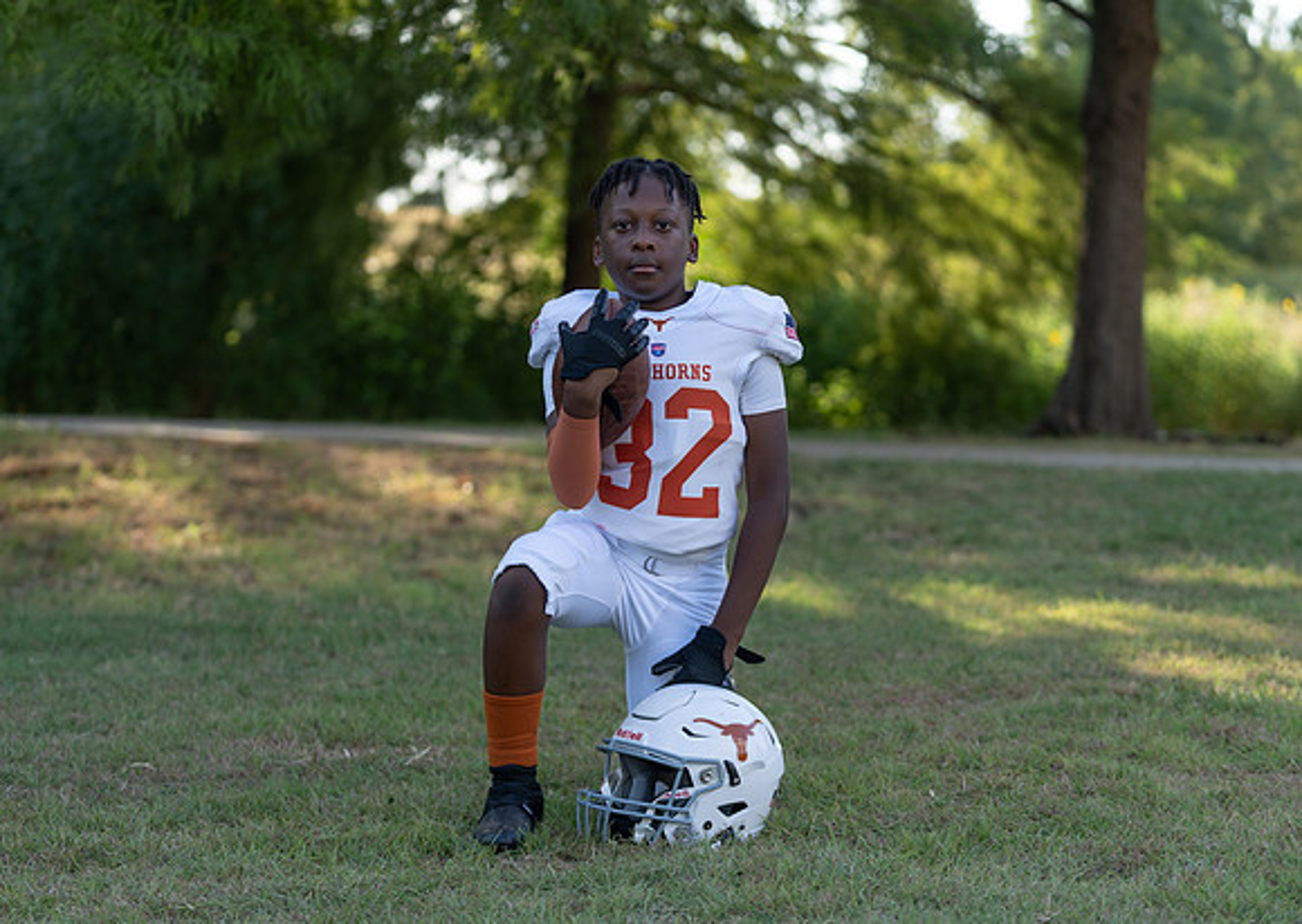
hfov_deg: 22.9
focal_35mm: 87
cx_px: 665
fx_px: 3214
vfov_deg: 16.4
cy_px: 474
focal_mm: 80
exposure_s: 1/400
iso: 100
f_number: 2.8
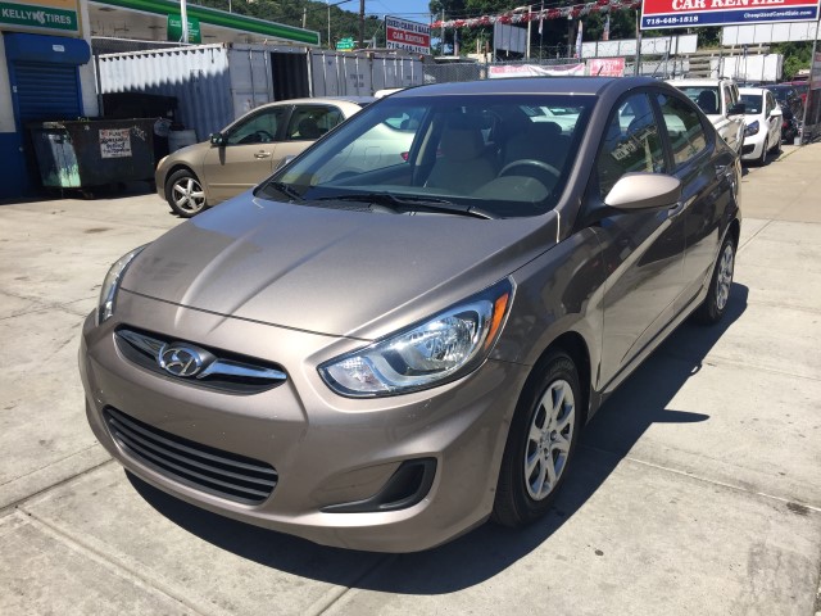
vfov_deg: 48.2
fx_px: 688
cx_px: 410
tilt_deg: -14.1
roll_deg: -1.2
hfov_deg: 61.7
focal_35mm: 29
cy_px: 308
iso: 32
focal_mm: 4.15
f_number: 2.2
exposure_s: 1/1721
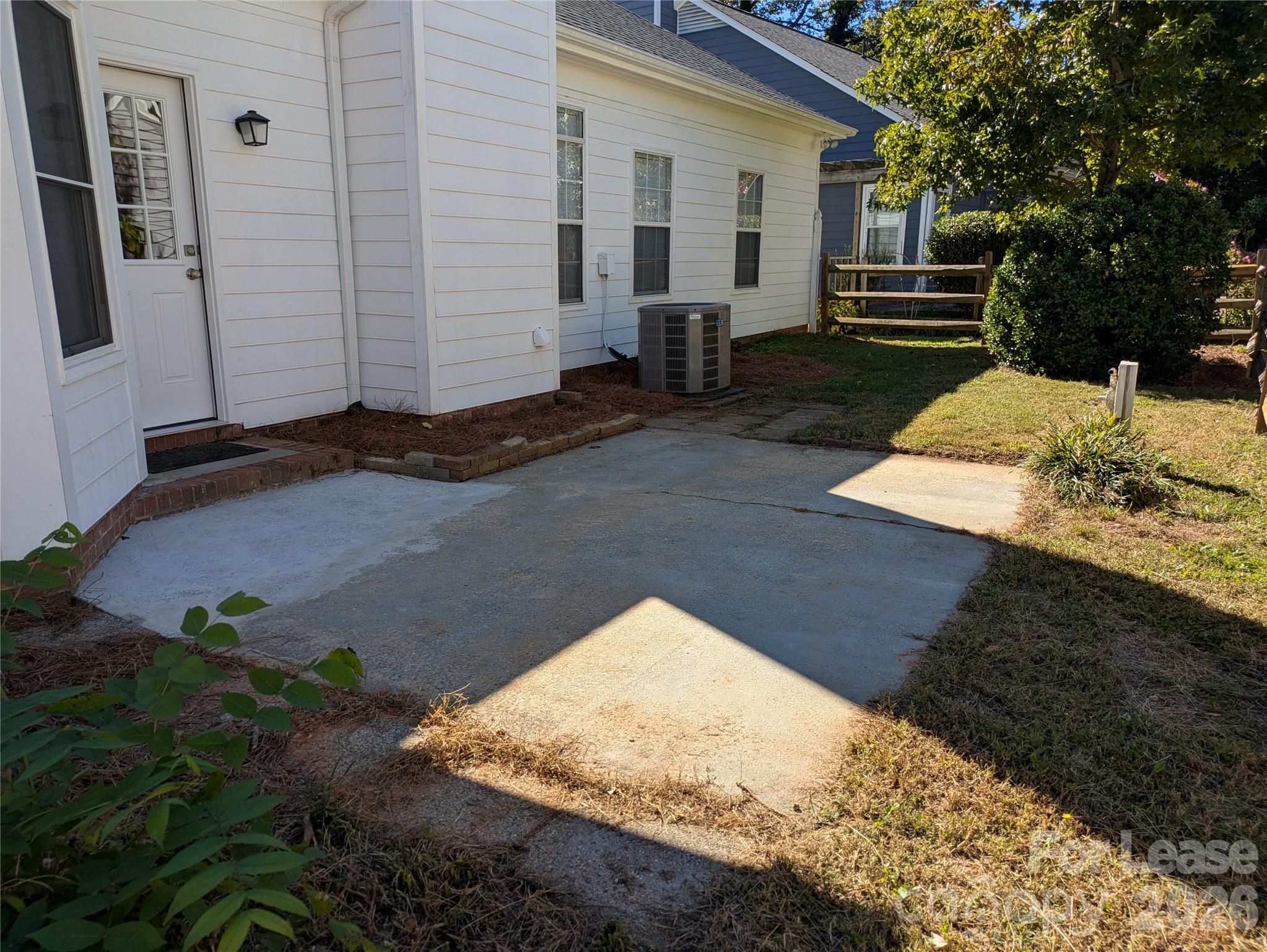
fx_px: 915
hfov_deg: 69.4
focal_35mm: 25
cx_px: 634
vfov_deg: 54.9
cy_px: 476
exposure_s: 1/1340
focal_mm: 5.43
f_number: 1.89
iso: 47
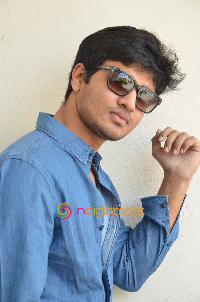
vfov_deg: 18.2
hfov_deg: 12.1
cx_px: 100
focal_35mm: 112
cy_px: 151
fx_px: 942
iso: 500
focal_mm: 75
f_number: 5.6
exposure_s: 1/125
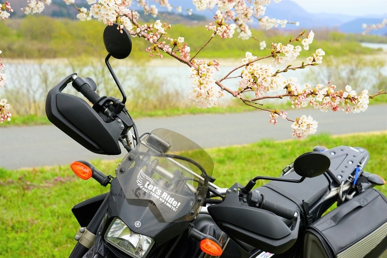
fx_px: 785
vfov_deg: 18.7
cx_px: 194
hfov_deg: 27.7
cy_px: 129
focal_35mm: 73
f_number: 8
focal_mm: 73
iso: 2000
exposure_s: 1/1000
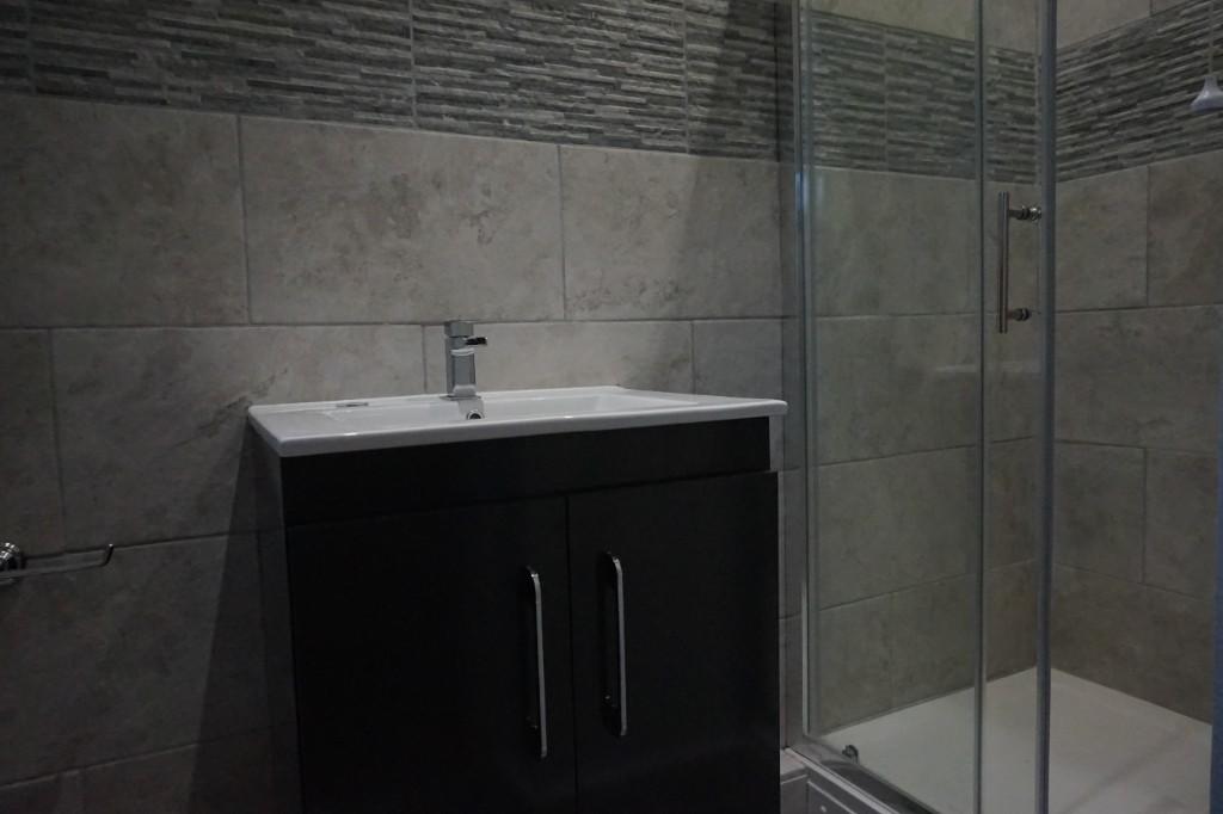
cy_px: 407
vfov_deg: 53.1
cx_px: 612
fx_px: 815
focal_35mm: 24
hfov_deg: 73.8
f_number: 5.6
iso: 3200
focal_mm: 16
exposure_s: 1/400
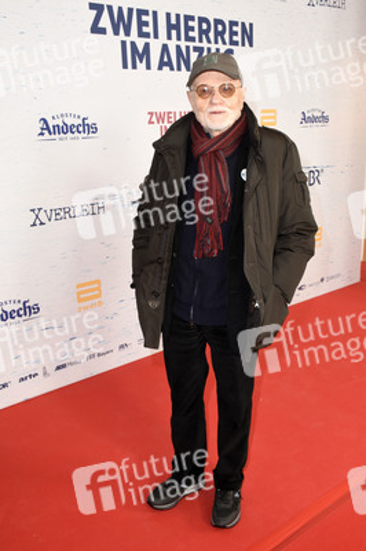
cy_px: 276
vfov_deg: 55.1
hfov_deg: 38.3
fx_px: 527
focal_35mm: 34
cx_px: 183
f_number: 6.3
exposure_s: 1/60
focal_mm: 23
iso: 640
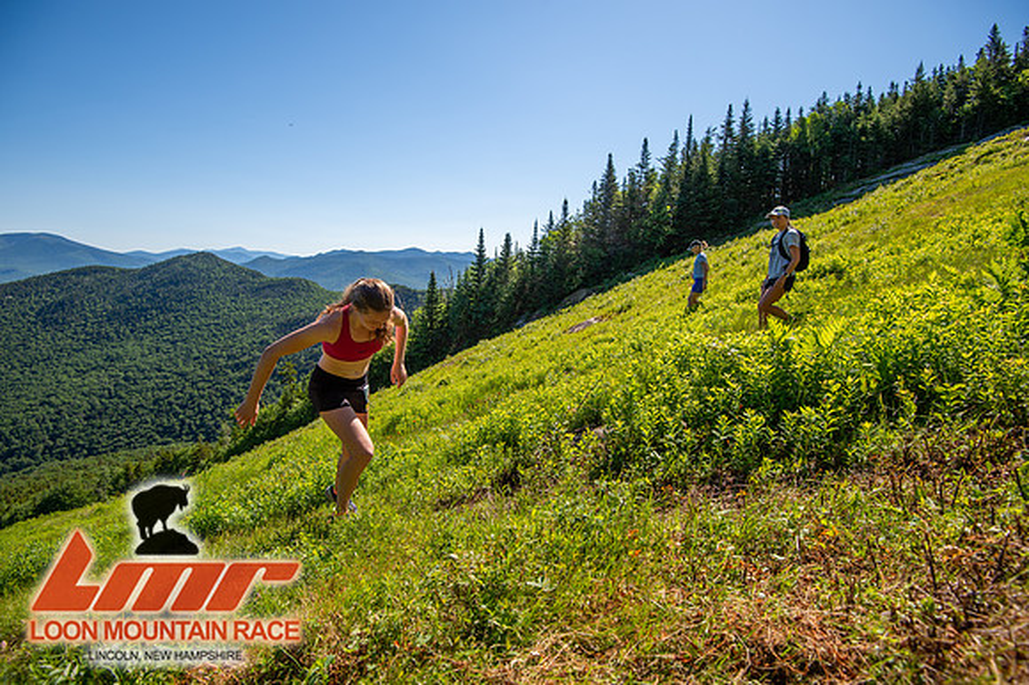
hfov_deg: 96.8
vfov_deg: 73.7
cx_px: 514
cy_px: 342
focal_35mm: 16
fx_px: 457
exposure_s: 1/640
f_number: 5
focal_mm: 16
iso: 100
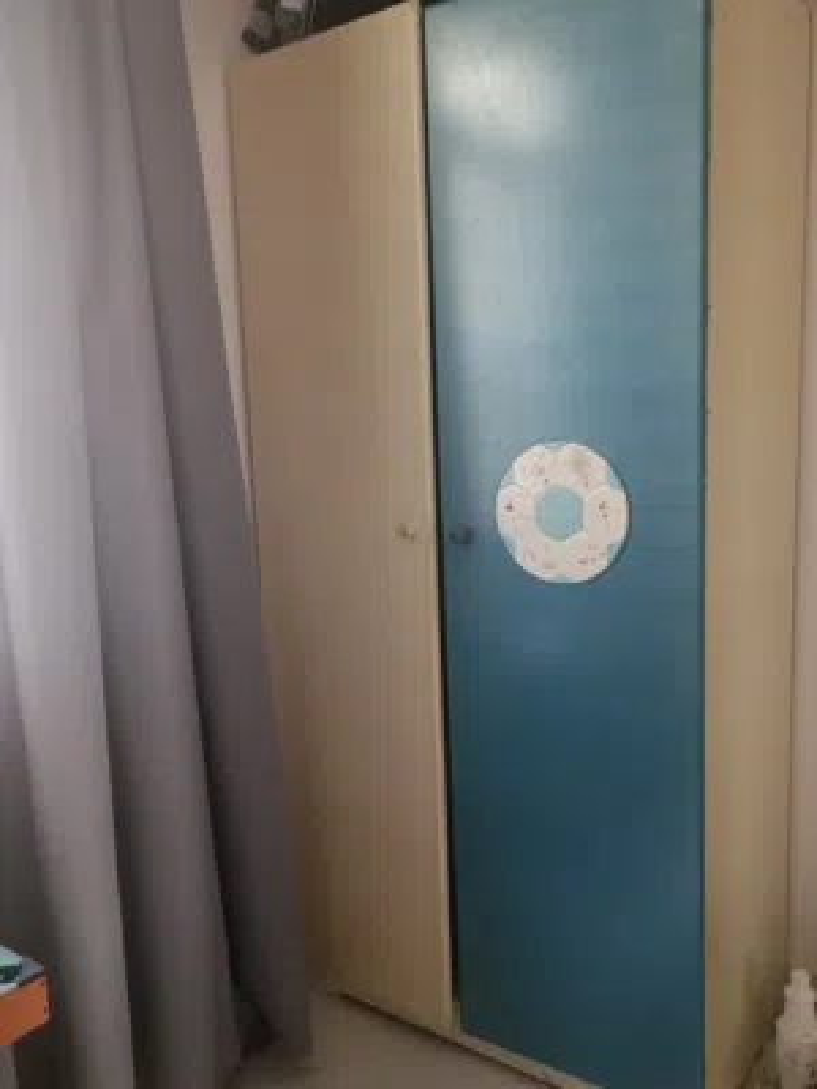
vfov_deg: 58.4
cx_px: 408
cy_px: 544
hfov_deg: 45.4
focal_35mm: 31
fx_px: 976
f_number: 1.7
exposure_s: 1/20
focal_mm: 4.7
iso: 3200
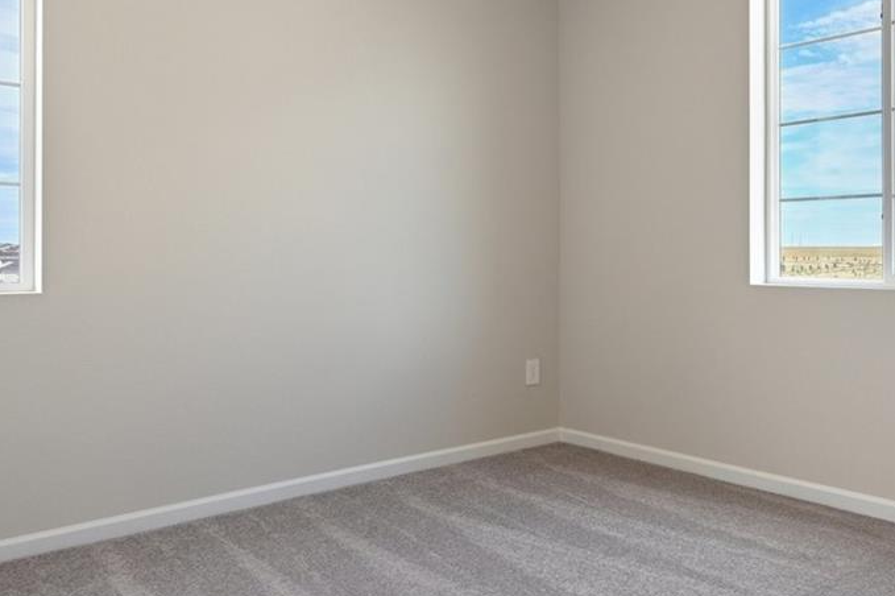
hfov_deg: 55.8
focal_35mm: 33
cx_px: 609
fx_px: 820
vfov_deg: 39.8
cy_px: 239
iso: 160
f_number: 8
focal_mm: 14
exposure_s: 1/15
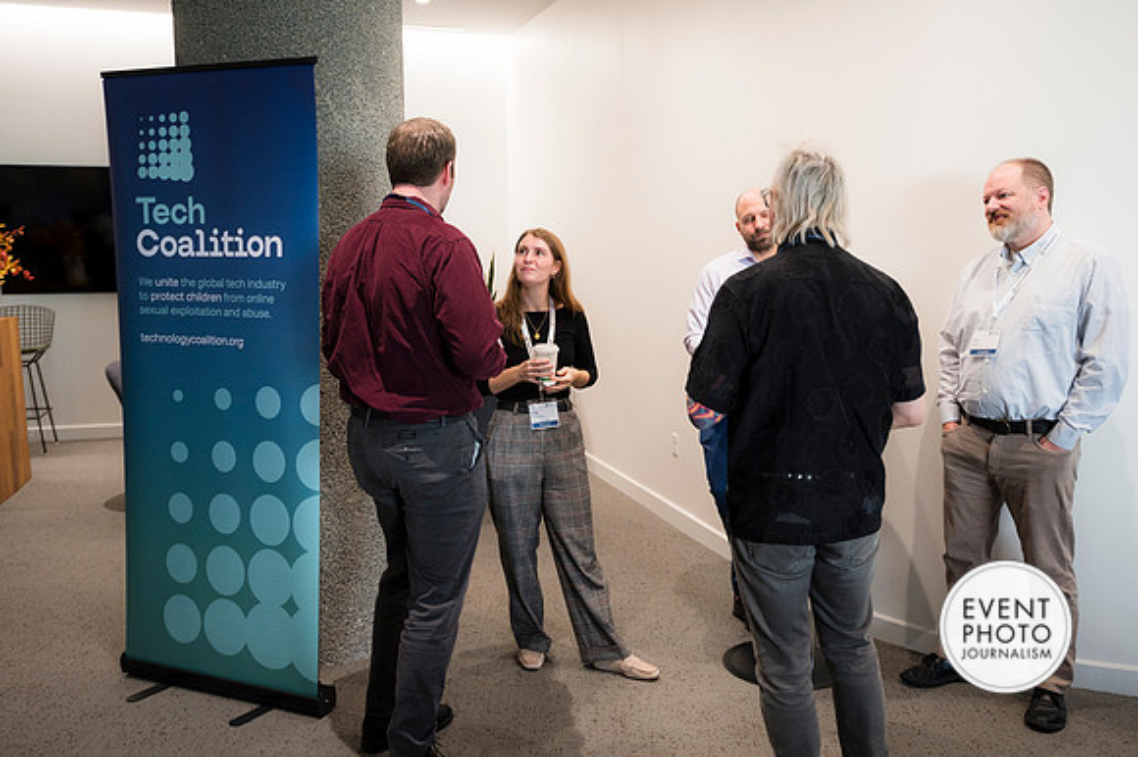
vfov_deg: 41.1
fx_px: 1011
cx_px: 569
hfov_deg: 58.7
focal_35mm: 32
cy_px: 378
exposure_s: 1/125
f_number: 4
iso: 1000
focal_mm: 32
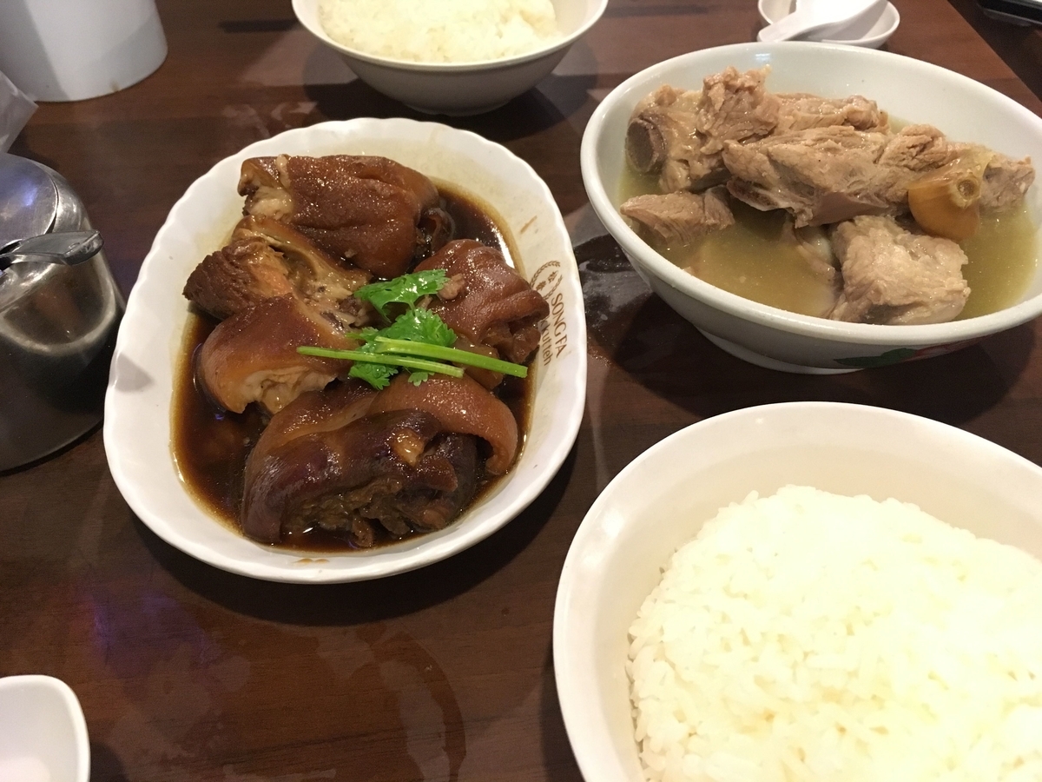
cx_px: 521
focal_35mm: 29
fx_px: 873
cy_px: 391
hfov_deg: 61.7
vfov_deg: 48.2
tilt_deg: -46.3
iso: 250
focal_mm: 4.15
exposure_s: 1/17
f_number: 2.2
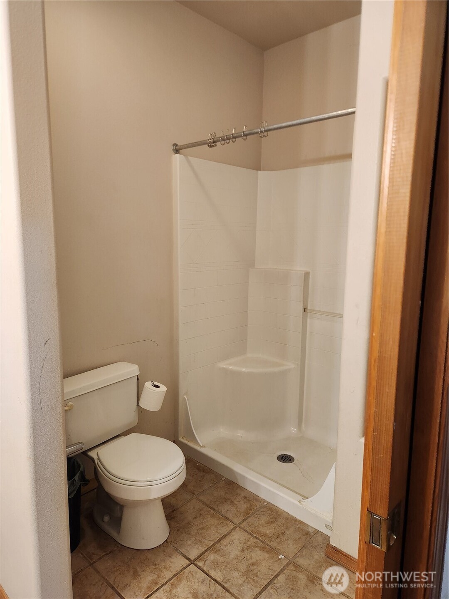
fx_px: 398
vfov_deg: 73.9
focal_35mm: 23
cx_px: 224
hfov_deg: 58.9
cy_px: 300
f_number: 1.8
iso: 320
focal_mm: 5.4
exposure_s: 1/120
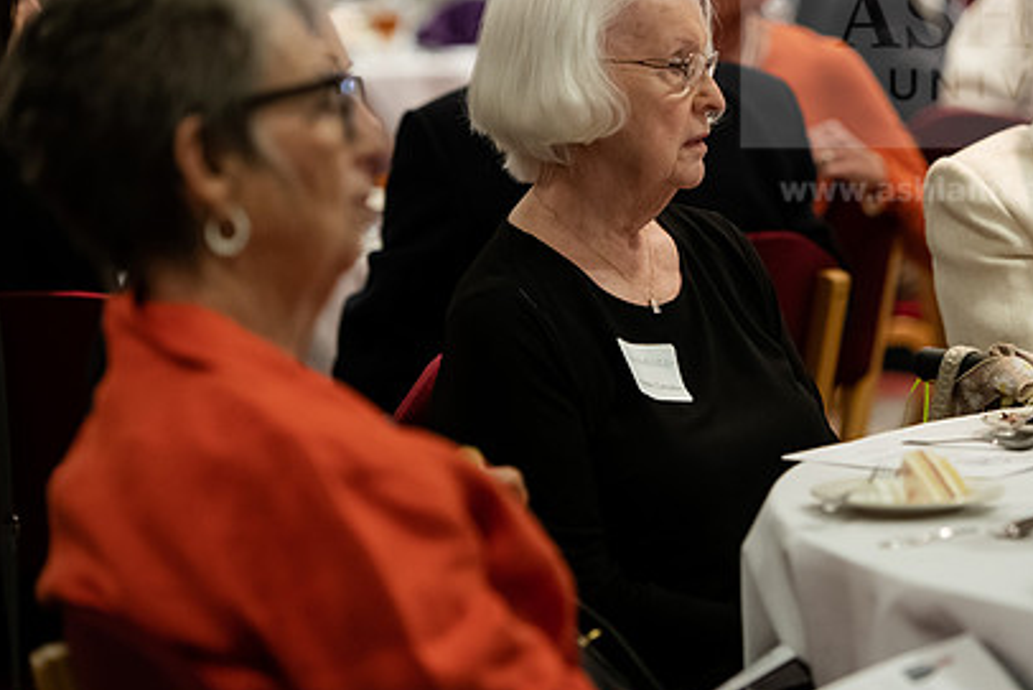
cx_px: 664
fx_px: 5540
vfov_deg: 7.1
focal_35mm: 193
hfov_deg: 10.6
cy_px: 243
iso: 2500
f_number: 3.2
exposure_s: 1/200
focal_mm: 135
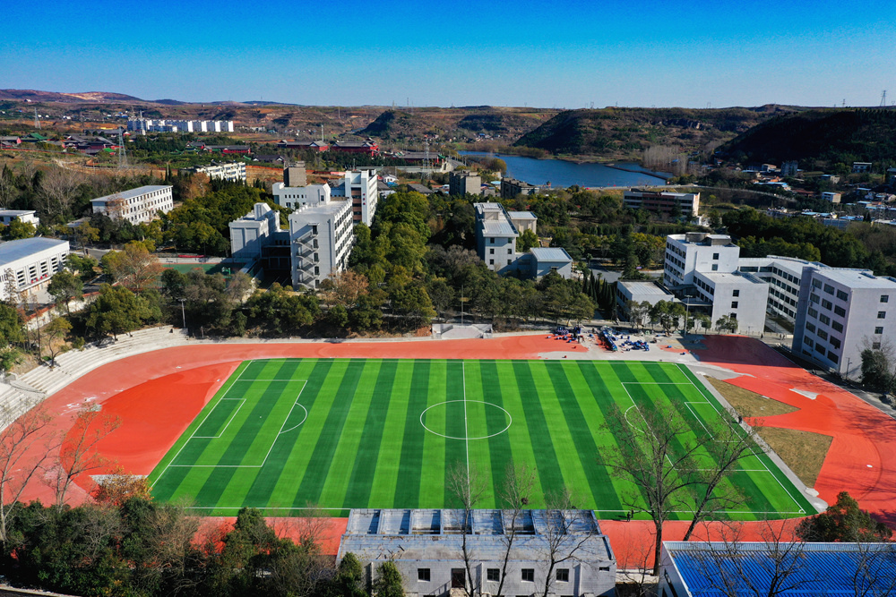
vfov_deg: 46.4
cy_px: 298
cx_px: 448
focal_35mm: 28
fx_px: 697
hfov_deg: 65.5
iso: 100
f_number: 6.3
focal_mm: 10.26
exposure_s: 1/500
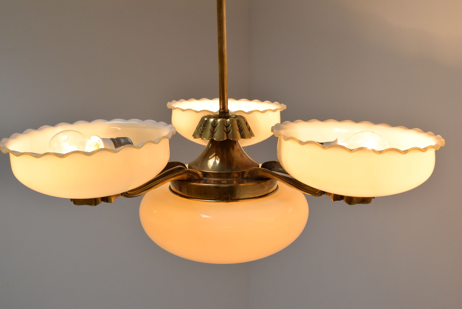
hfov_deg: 49.5
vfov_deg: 34.3
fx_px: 501
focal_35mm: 39
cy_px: 154
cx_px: 231
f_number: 8
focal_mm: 26
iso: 1600
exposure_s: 1/250
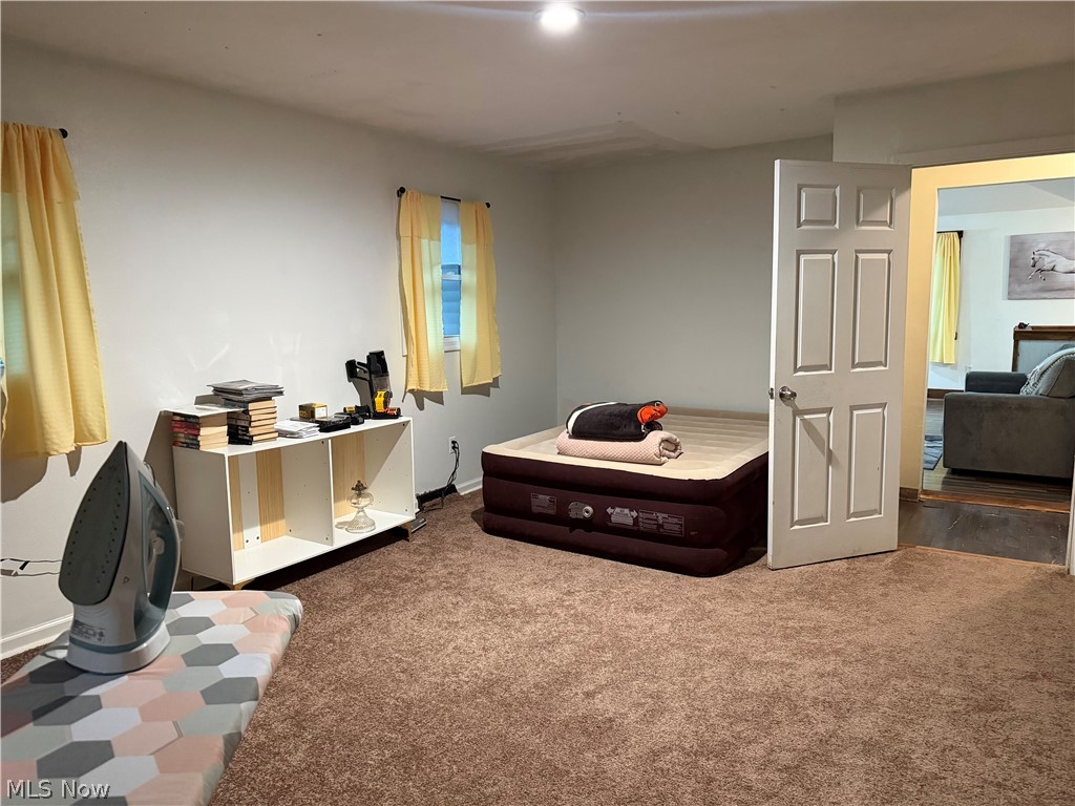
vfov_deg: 56.8
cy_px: 403
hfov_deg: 71.6
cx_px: 538
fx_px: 745
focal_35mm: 24
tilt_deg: -7.5
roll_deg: +1.0
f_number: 1.78
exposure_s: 1/60
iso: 800
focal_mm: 6.76
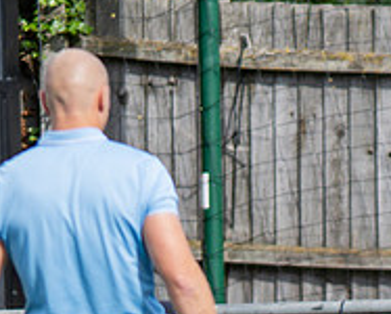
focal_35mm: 1927
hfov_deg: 1.0
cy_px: 447
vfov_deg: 0.8
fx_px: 22323
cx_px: 707
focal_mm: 300
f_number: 2.8
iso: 125
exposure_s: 1/1250
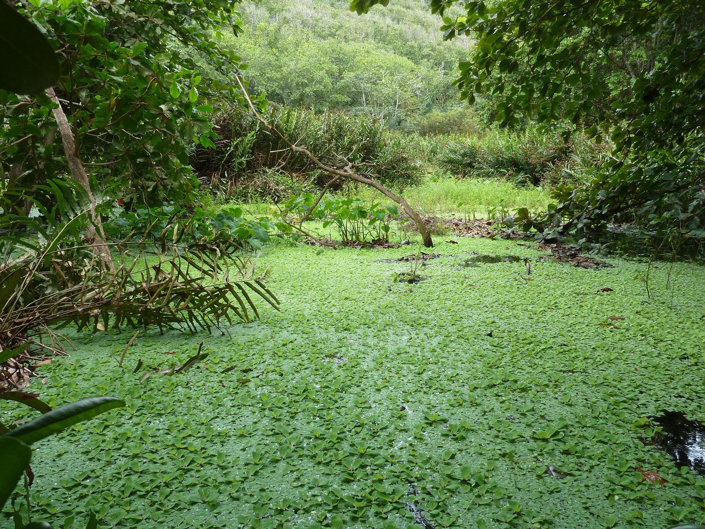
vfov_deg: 46.8
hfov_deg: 60.0
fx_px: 611
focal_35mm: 30
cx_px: 352
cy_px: 264
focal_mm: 5
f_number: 3.4
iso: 80
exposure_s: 1/100
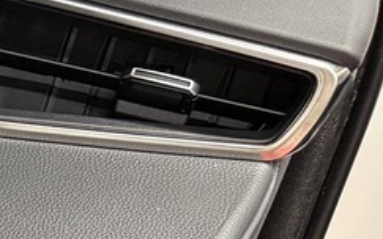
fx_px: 1577
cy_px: 285
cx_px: -701
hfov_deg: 10.5
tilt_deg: -32.7
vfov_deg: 8.6
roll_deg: -2.1
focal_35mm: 151
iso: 320
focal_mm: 6.76
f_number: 1.78
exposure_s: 1/50
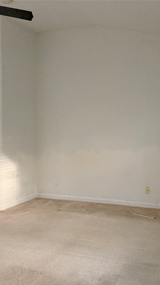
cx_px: 124
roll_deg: -0.3
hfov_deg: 32.9
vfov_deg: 56.6
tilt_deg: -0.4
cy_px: 143
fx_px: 264
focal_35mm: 35
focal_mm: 6.76
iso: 400
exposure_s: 1/120
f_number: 1.78
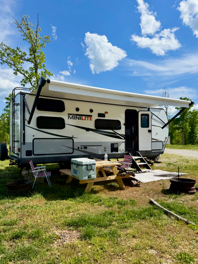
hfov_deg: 56.8
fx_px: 183
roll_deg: +2.2
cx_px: 99
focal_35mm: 24
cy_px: 132
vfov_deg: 71.6
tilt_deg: +1.6
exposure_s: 1/5714
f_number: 1.78
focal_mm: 6.76
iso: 80
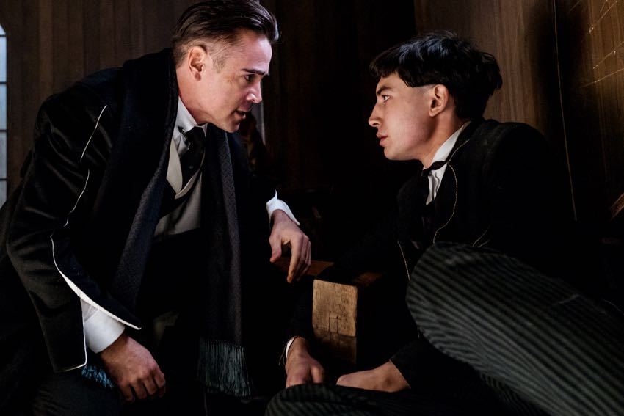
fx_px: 780
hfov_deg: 43.6
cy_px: 208
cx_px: 312
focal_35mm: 45
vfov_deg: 29.9
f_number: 4
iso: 5000
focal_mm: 30.2
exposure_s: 1/125
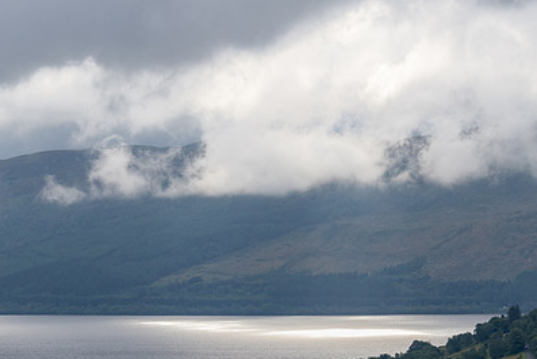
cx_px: 364
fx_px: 2537
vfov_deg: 8.1
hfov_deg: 12.1
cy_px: 148
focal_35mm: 170
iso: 200
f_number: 5.6
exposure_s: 1/800
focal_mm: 56
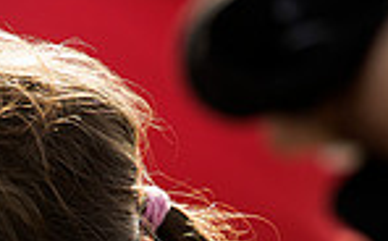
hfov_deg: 2.2
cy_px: 499
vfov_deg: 1.4
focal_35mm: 960
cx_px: -97
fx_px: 10136
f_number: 4
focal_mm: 240
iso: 500
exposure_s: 1/800
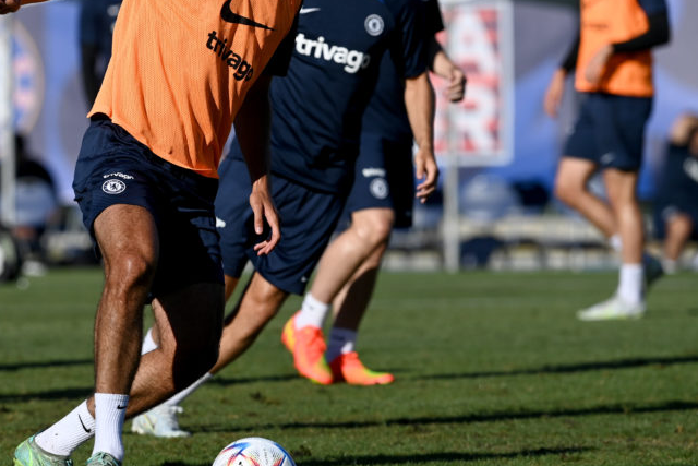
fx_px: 12411
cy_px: 194
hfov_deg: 3.2
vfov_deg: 2.1
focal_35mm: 640
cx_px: 146
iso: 250
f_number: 6.3
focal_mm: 400
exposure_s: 1/2000
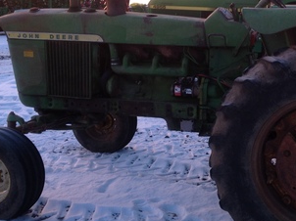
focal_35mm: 63
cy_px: 89
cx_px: 205
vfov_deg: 23.2
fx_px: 538
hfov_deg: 30.4
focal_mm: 4.28
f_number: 2.4
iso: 64
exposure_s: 1/20
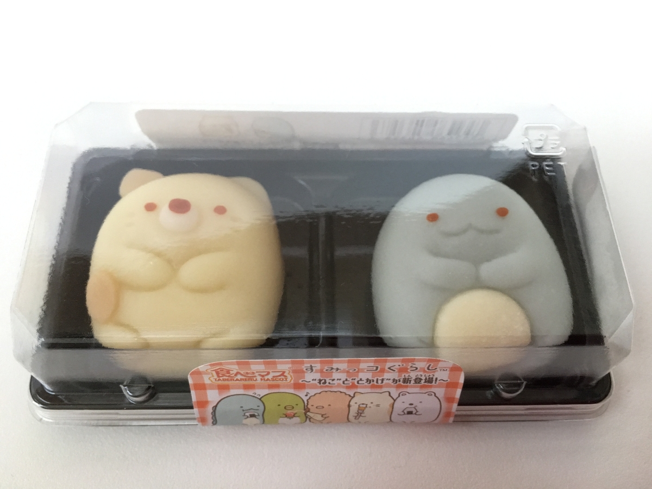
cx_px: 326
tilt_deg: -68.3
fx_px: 546
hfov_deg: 61.7
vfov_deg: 48.2
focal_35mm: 29
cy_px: 244
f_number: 2.2
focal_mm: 4.15
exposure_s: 1/15
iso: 250
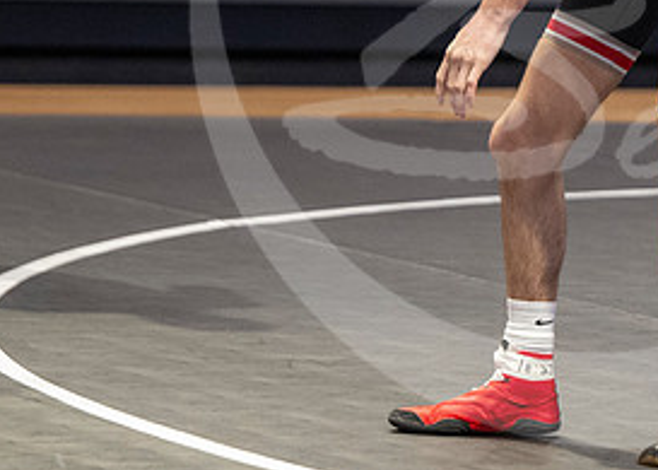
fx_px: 6765
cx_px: 615
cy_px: 102
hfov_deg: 5.6
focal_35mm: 362
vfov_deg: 4.0
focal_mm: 120
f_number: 2.8
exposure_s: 1/1000
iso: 3200
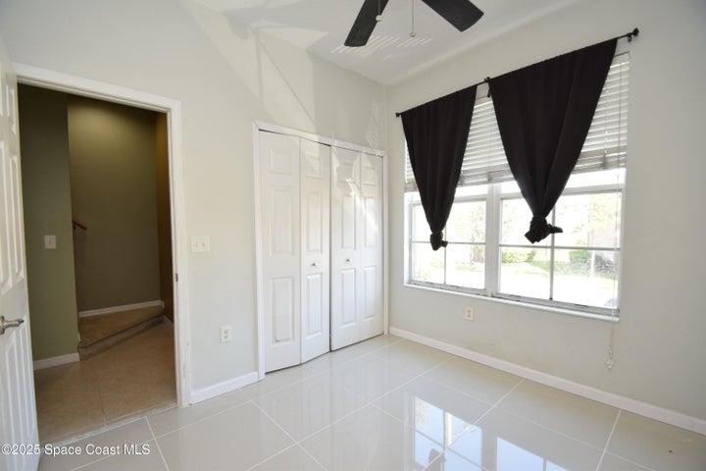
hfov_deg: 100.4
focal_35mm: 15
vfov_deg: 77.3
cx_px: 353
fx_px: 294
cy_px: 236
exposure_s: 1/125
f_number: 5.6
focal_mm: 10
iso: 640
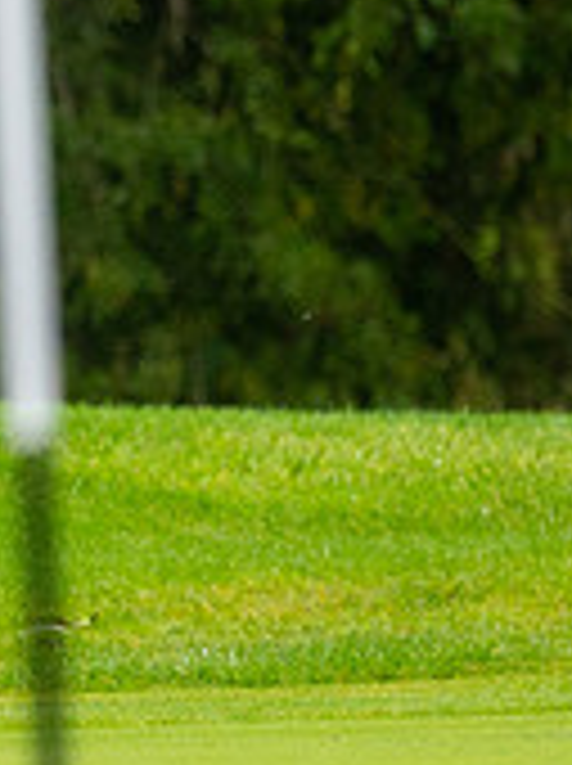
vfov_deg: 1.3
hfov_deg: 1.0
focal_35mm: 1479
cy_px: 76
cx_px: -680
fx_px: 32668
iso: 400
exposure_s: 1/500
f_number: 4
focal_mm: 300
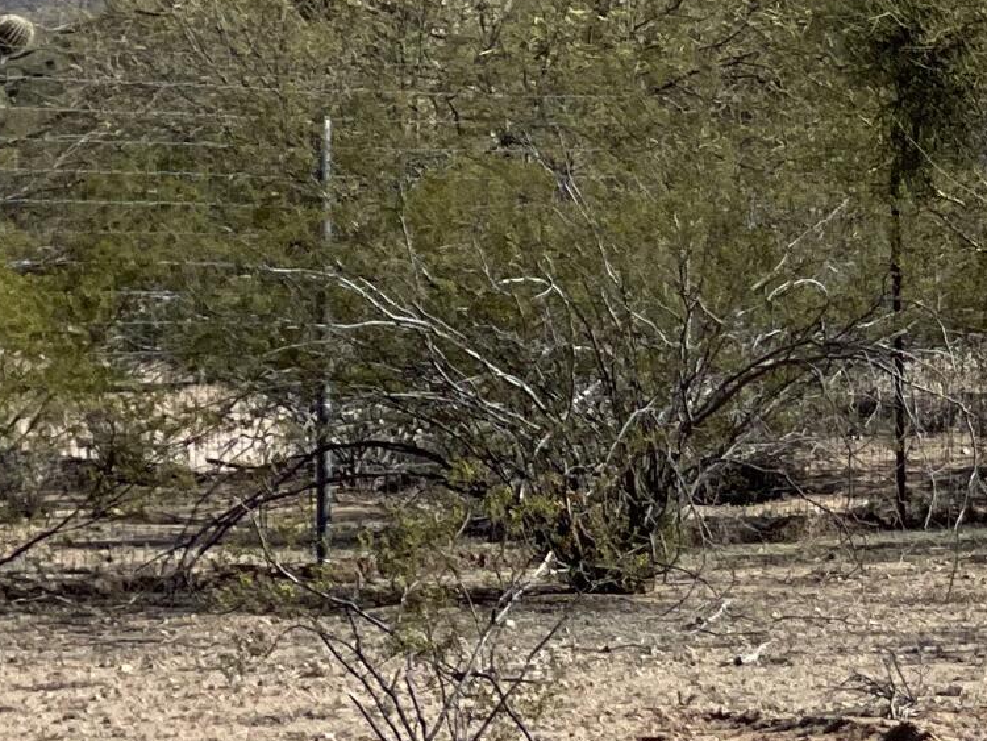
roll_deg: +1.4
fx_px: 5933
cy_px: -34
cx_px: 1874
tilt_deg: +3.6
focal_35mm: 208
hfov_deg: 9.0
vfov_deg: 7.1
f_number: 2
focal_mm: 6
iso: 32
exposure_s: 1/2660
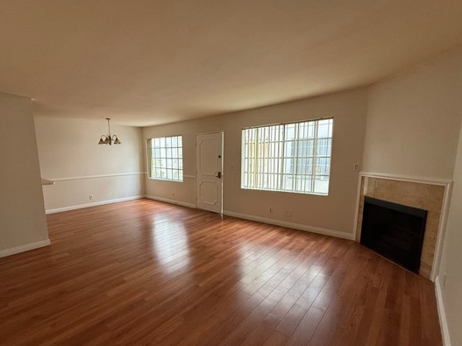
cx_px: 201
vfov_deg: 74.5
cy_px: 191
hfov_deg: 90.5
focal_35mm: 17
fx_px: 227
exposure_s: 1/99
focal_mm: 2.22
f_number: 2.2
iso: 250
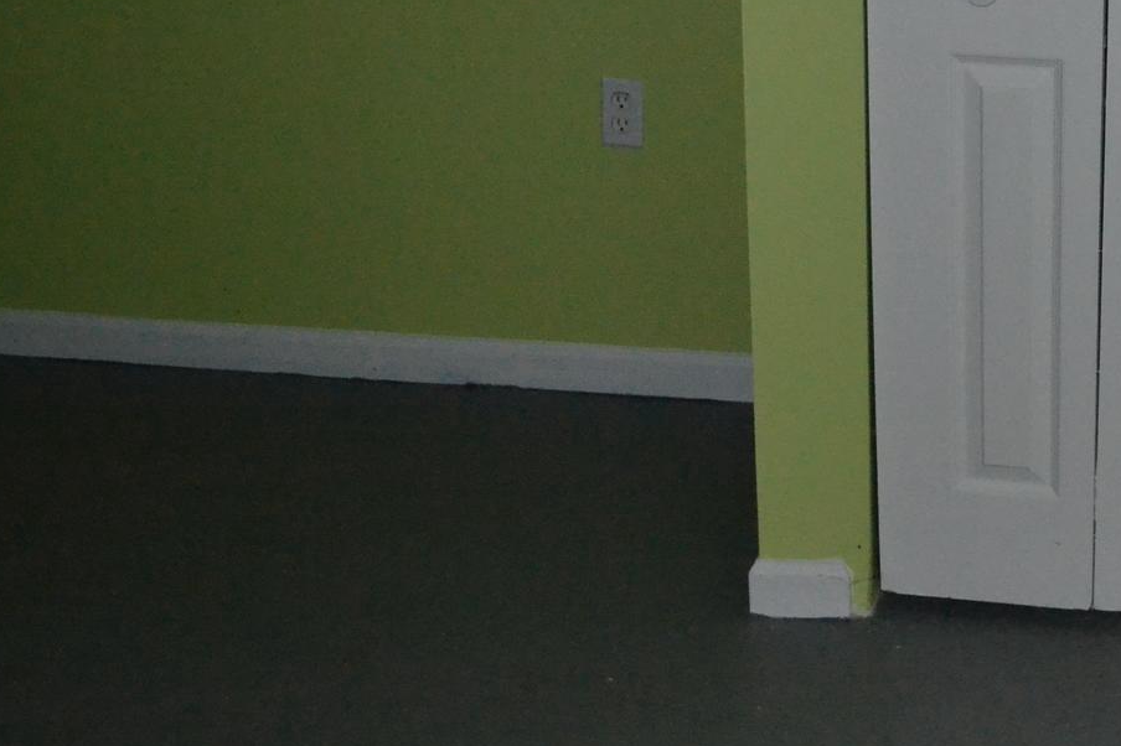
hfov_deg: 27.6
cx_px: 1174
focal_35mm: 68
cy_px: 339
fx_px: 2117
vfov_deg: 20.0
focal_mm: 20
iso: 3200
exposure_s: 1/60
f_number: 3.8
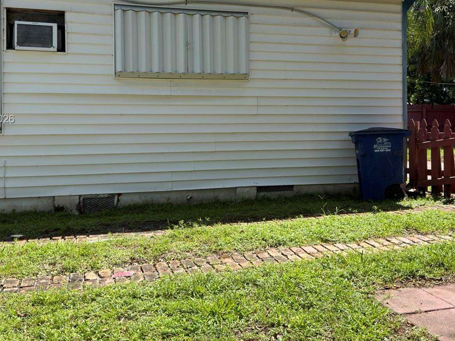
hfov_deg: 49.0
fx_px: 499
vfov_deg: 37.4
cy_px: 120
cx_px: 234
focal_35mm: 38
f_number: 1.78
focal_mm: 6.76
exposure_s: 1/2494
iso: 64
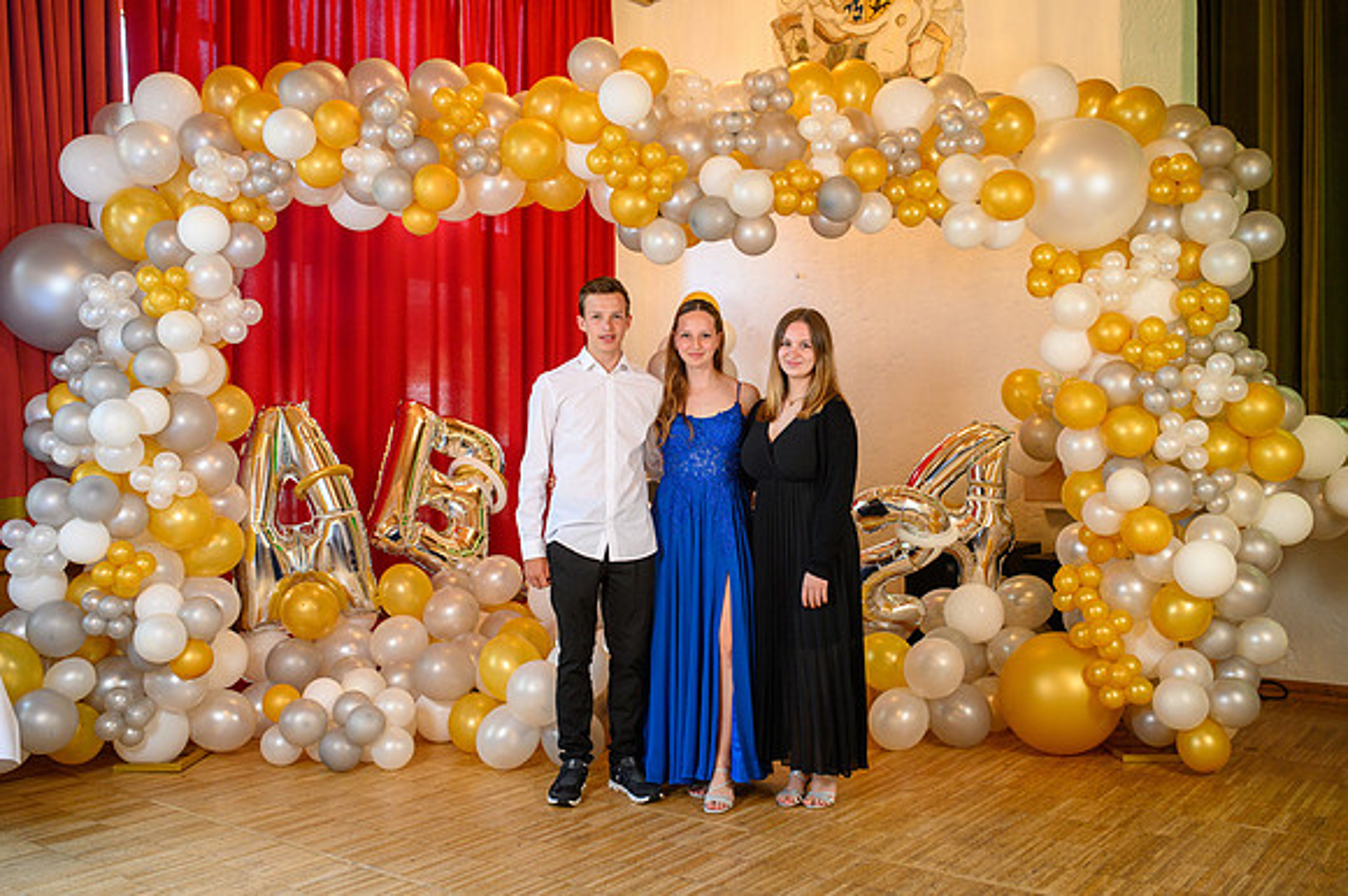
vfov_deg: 37.8
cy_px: 448
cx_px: 674
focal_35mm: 35
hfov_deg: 54.5
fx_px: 1310
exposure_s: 1/100
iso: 1250
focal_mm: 35
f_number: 3.5
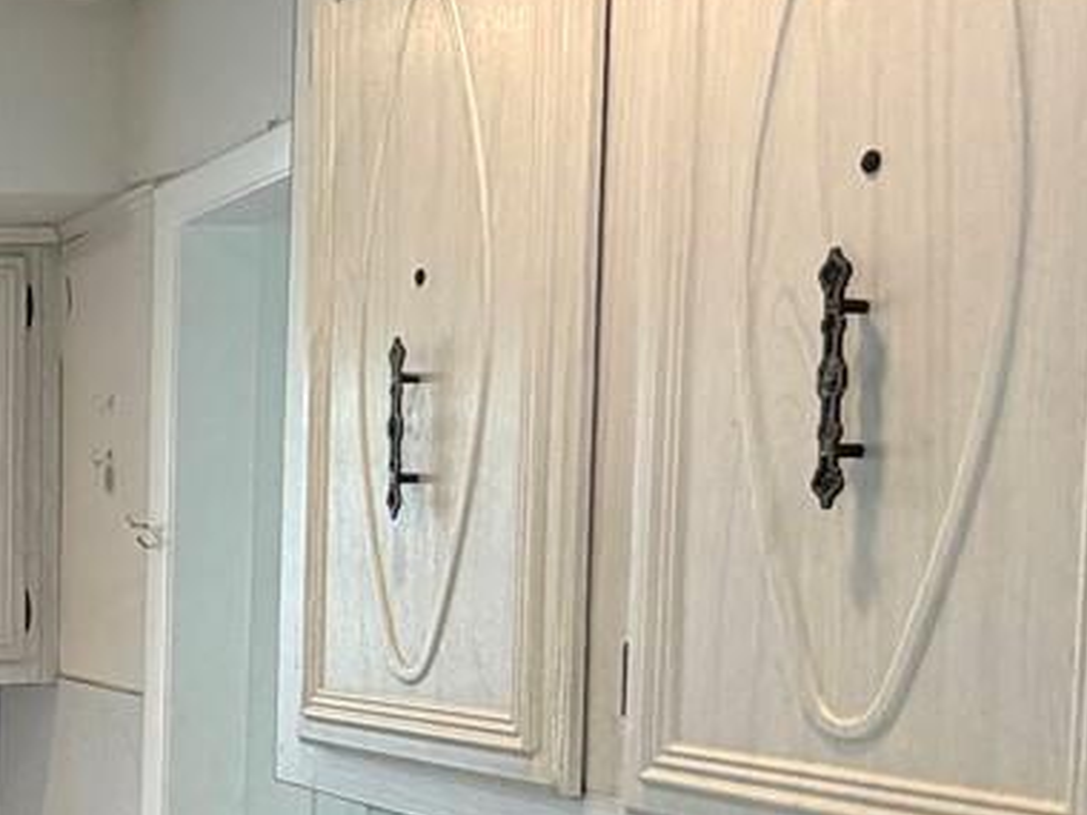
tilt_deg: -2.9
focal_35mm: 59
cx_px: -415
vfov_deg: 24.4
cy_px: 669
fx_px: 1853
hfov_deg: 26.4
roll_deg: -0.1
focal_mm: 2.22
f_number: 2.2
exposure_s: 1/120
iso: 160
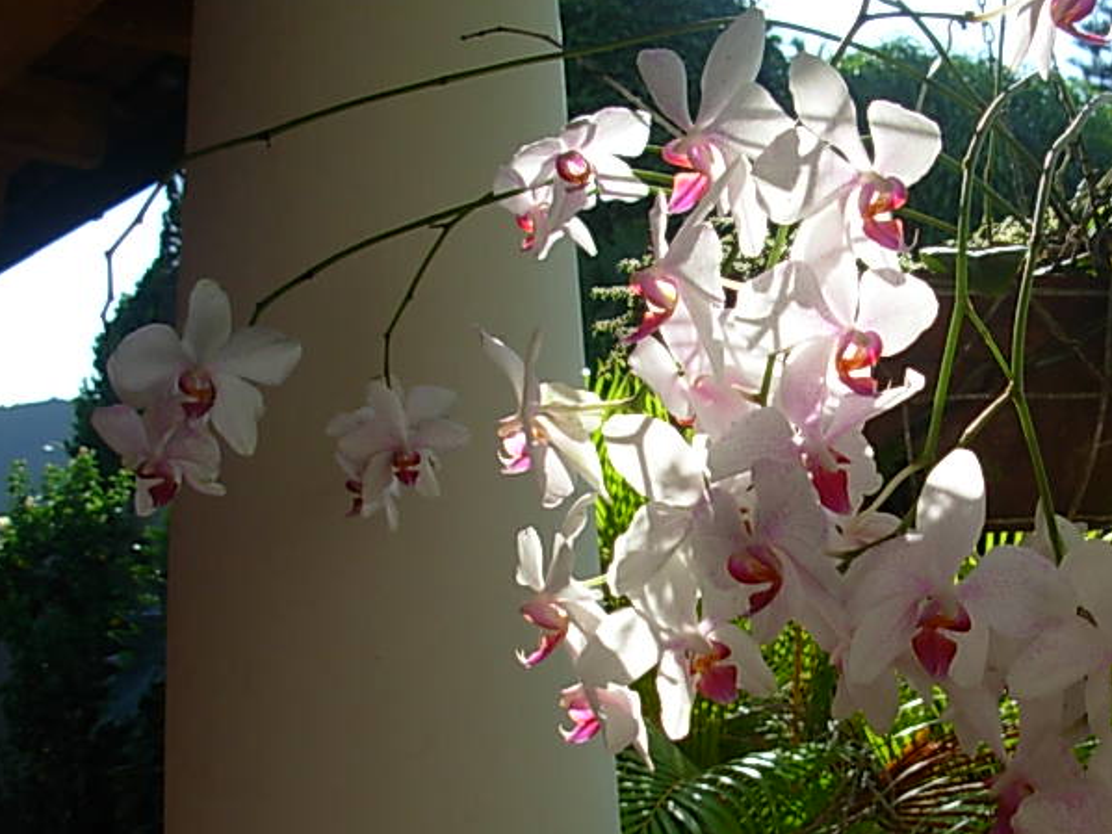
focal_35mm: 65
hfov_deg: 29.4
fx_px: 2088
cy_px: 570
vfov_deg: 22.5
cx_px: 821
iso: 50
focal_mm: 6.3
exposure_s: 1/627
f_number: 2.9
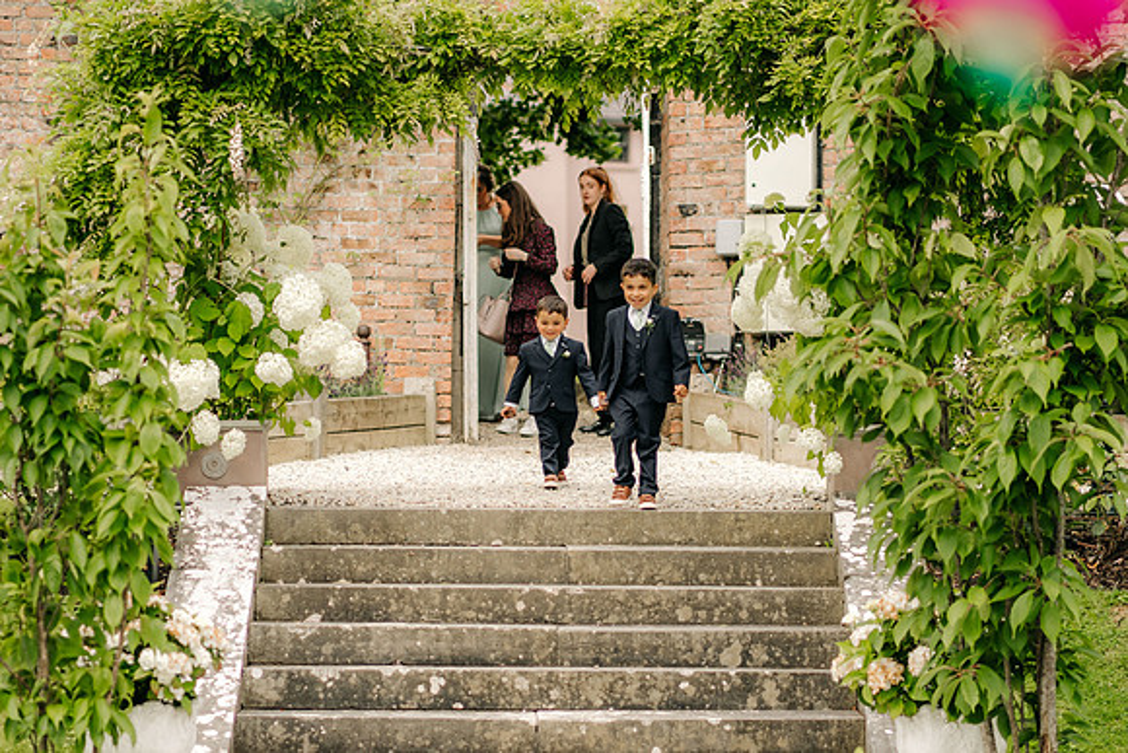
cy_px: 376
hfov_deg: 16.1
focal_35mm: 127
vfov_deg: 10.8
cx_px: 564
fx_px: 3980
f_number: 2
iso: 100
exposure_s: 1/2000
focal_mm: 85
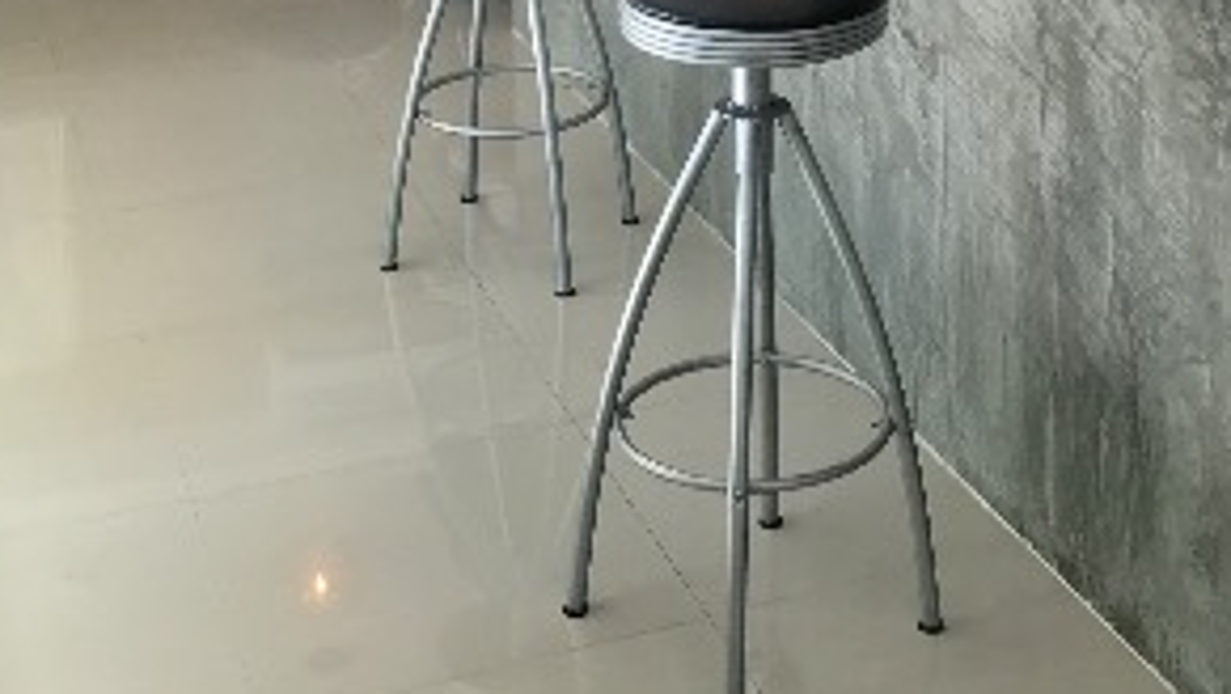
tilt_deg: -9.2
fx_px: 2188
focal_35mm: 67
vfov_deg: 16.6
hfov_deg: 31.3
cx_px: 783
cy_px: -300
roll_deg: +0.5
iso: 25
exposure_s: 1/50
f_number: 1.8
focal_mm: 3.99
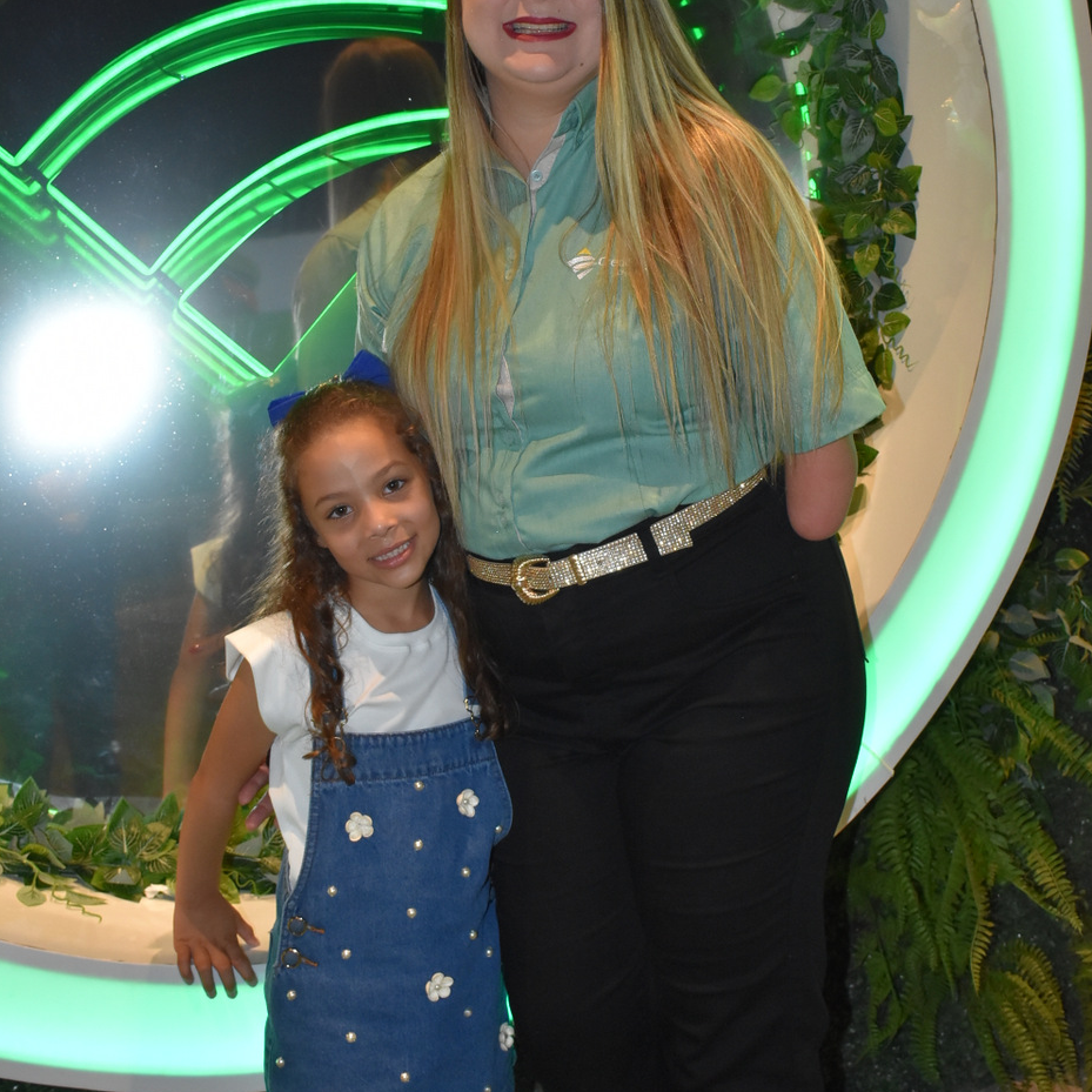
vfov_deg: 33.9
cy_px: 444
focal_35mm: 50
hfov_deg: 34.0
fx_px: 1785
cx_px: 543
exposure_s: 1/60
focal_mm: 26
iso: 1600
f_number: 5.6
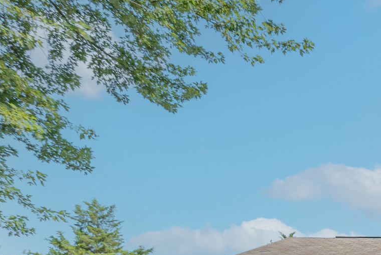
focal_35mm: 73
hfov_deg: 19.4
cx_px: 716
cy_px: 396
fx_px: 773
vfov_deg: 16.8
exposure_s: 1/60
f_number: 11
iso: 50
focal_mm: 18
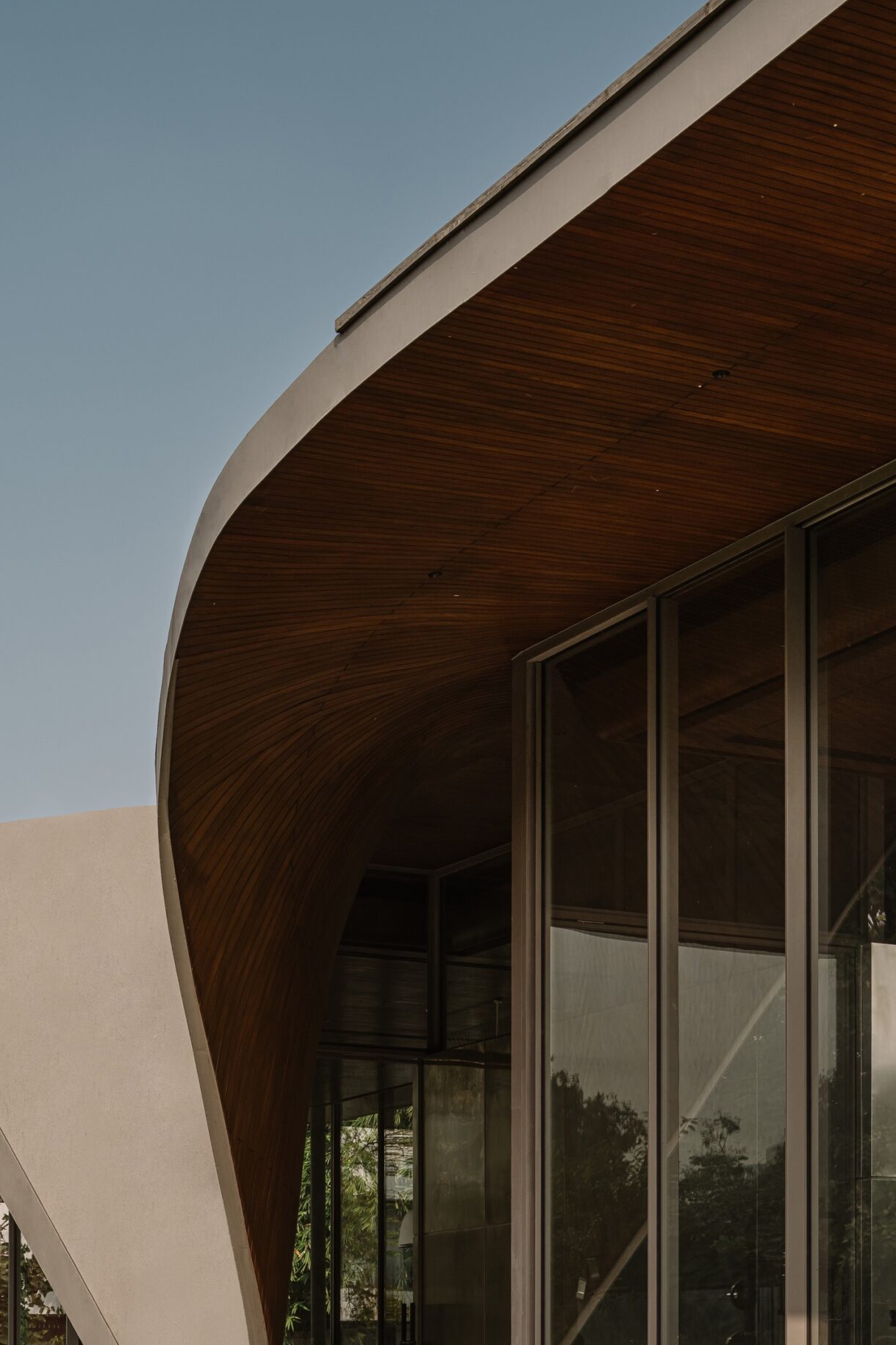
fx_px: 2614
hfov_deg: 19.5
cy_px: 702
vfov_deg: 28.8
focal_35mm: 70
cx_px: 468
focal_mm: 50
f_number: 10
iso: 100
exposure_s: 1/50
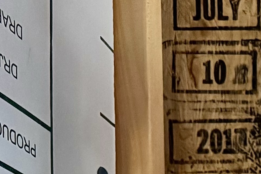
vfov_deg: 7.9
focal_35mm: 147
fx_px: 1066
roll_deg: +1.0
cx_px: 610
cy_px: 544
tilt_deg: -1.4
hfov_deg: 11.7
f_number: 1.78
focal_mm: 6.76
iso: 800
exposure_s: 1/40
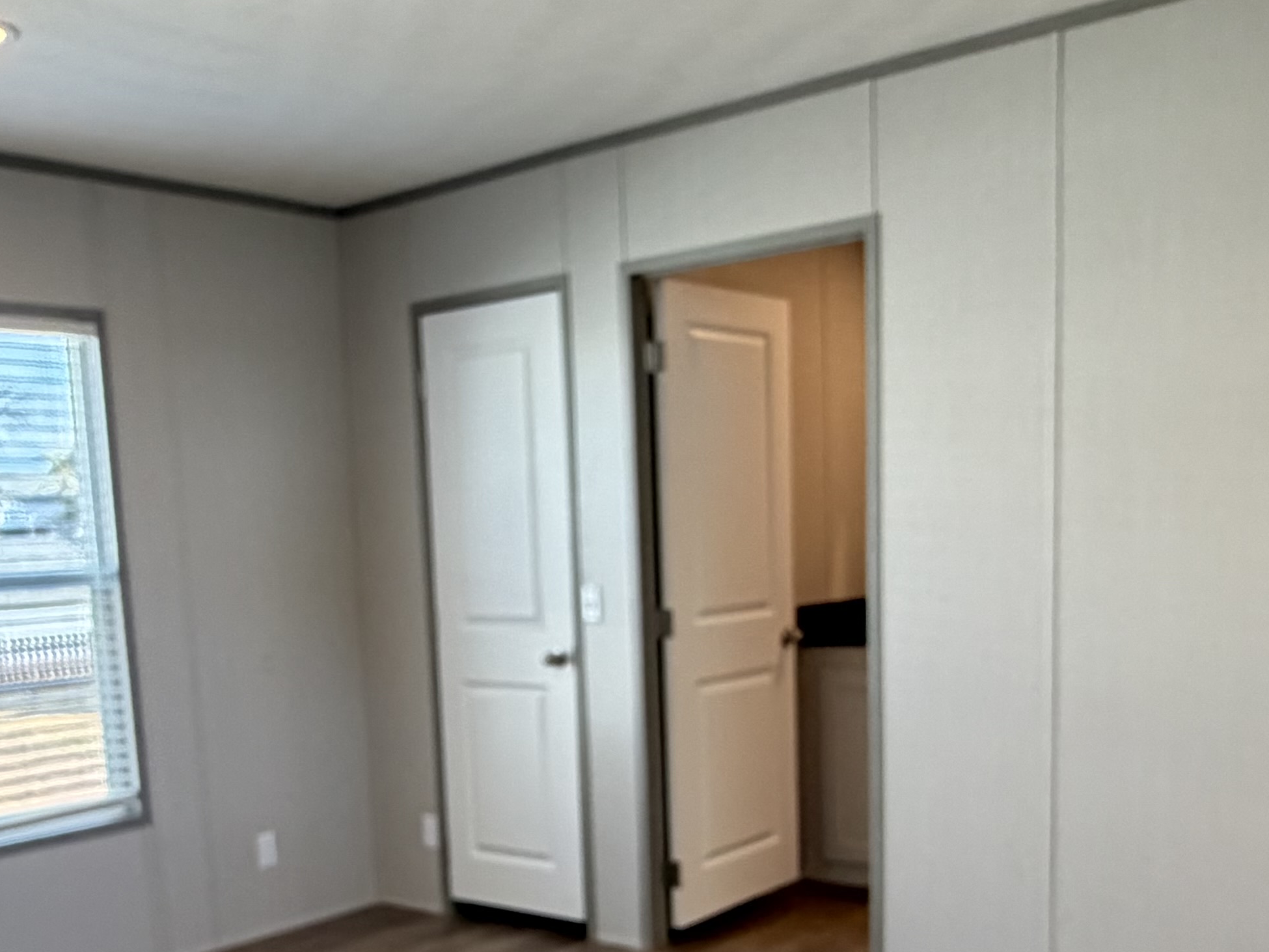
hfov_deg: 45.7
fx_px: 1503
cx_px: 560
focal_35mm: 41
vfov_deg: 34.0
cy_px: 780
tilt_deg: -9.6
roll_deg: +3.3
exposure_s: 1/120
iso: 250
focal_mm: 2.22
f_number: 2.2
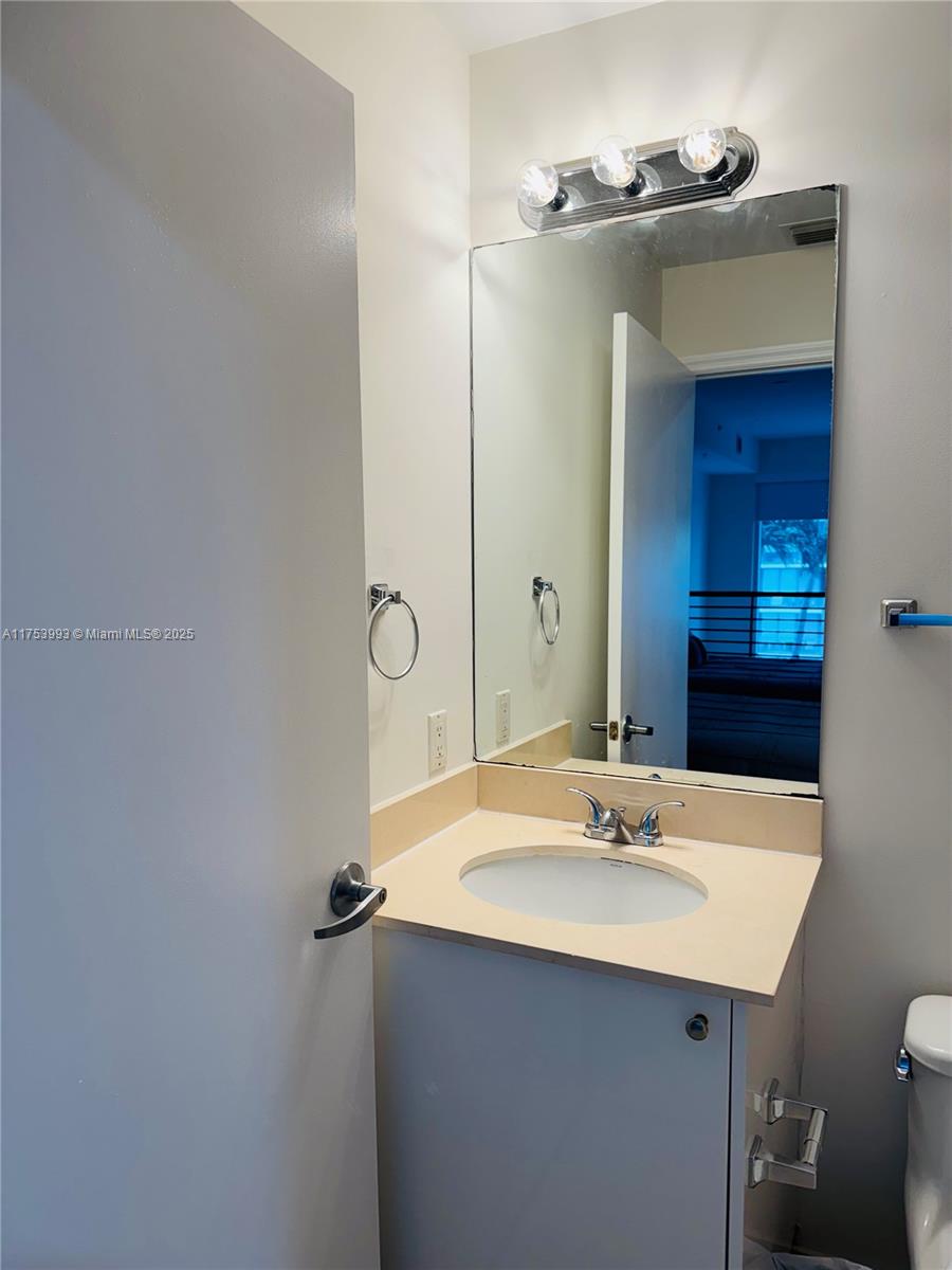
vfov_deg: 71.6
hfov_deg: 56.8
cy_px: 635
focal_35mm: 24
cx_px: 476
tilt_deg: -6.0
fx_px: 880
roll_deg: +1.1
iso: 64
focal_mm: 6.76
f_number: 1.78
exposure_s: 1/120
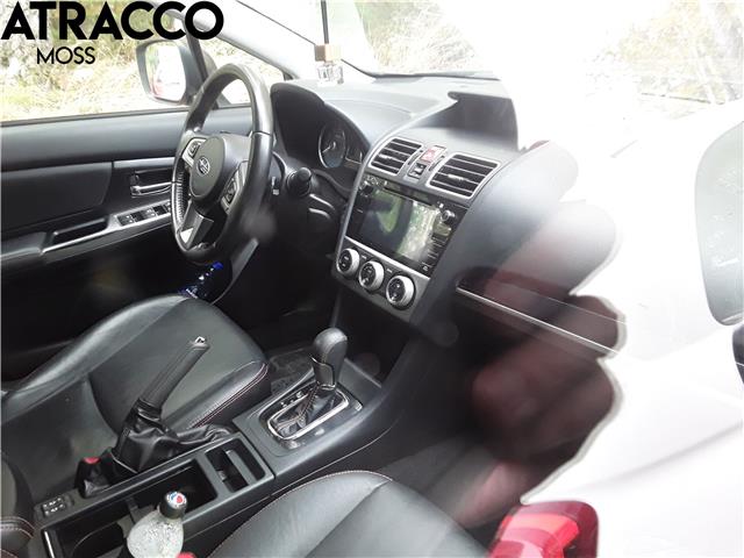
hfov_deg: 63.4
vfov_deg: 49.7
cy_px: 279
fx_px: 602
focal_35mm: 28
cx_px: 372
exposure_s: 1/50
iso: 160
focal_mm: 2.91
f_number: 1.9
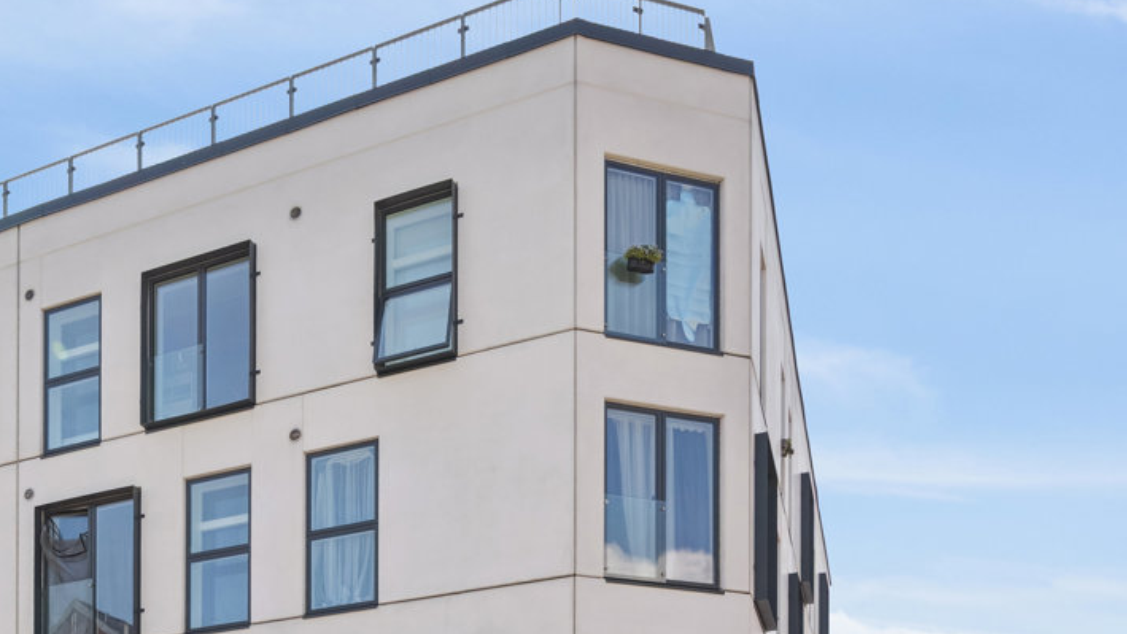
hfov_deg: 47.4
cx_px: 200
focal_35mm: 40
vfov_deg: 28.6
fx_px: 1192
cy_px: 575
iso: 200
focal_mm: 15
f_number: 8
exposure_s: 1/125
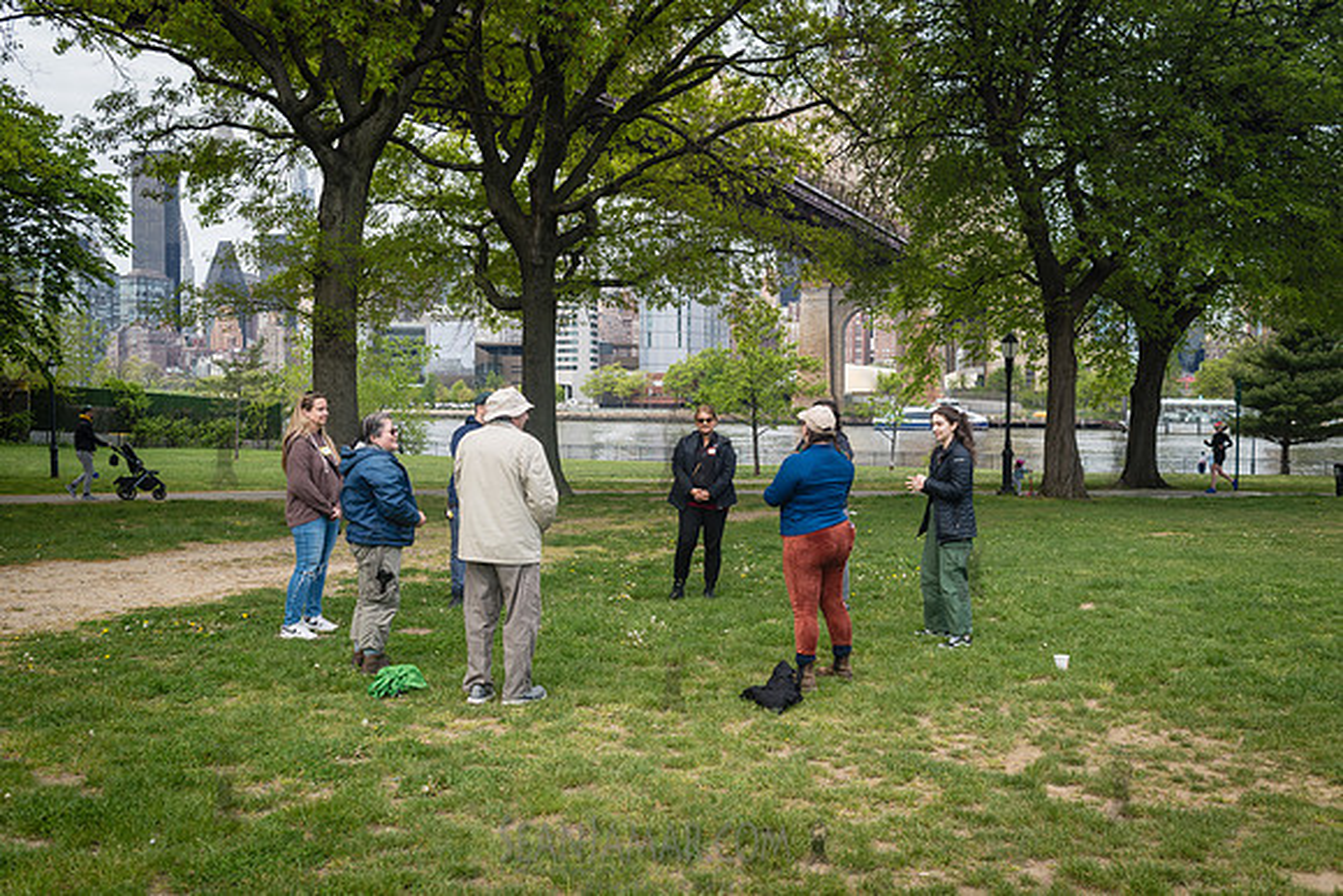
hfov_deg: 54.2
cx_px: 672
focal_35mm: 35
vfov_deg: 37.7
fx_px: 1313
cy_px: 448
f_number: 5
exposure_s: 1/500
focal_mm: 35
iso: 200
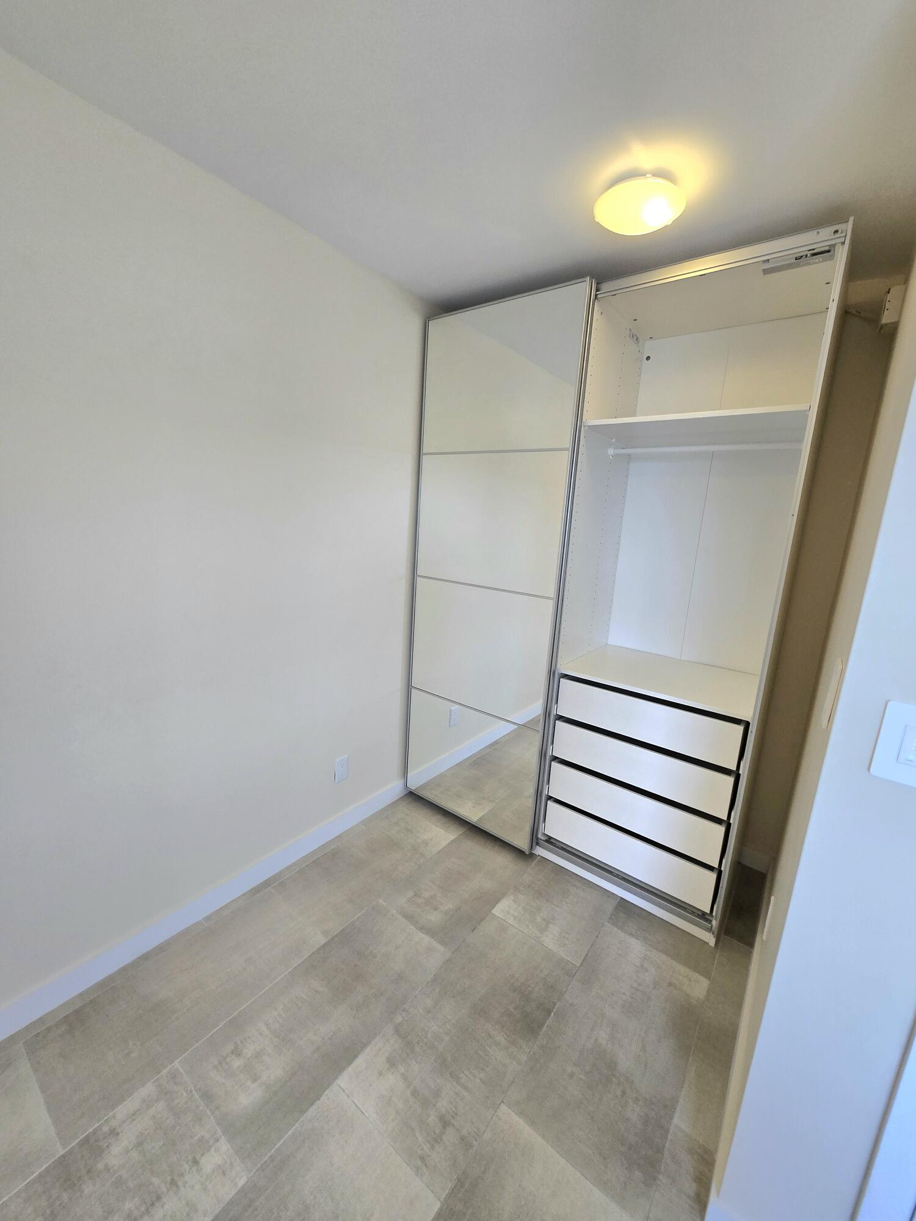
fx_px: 459
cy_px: 610
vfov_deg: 106.2
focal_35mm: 13
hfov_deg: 89.9
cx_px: 458
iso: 80
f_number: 2.2
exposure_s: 1/60.2
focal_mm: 1.7
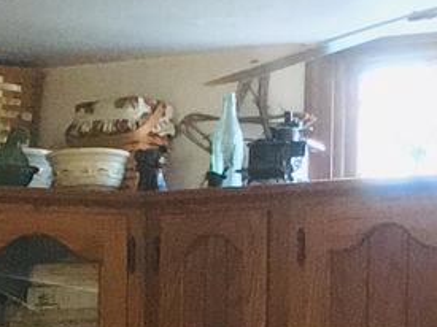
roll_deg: -1.6
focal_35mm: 216
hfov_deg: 9.1
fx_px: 2726
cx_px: 57
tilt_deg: -5.1
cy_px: 779
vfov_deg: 6.5
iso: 250
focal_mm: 4.15
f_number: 2.2
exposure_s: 1/15
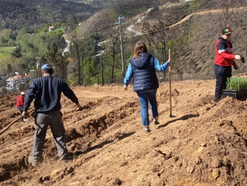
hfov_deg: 34.1
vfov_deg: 26.0
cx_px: 162
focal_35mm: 56
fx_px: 400
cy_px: 65
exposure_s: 1/350
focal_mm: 5.24
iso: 50
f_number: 1.7
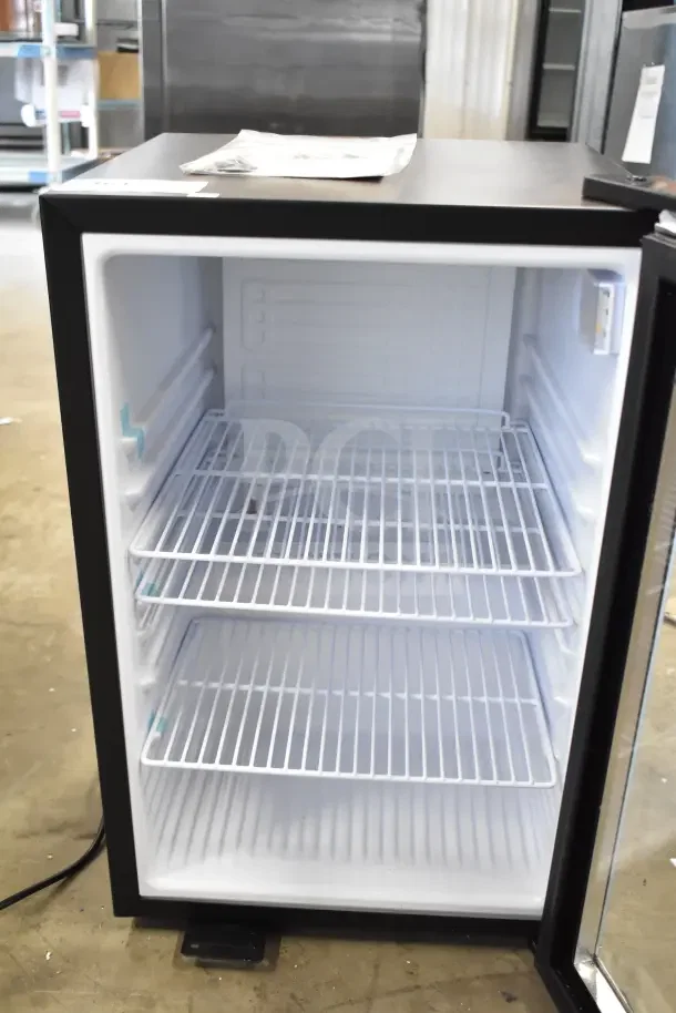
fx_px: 1013
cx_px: 338
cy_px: 506
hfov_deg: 36.9
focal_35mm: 36
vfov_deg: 53.1
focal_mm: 24
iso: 3200
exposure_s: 1/40
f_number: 4
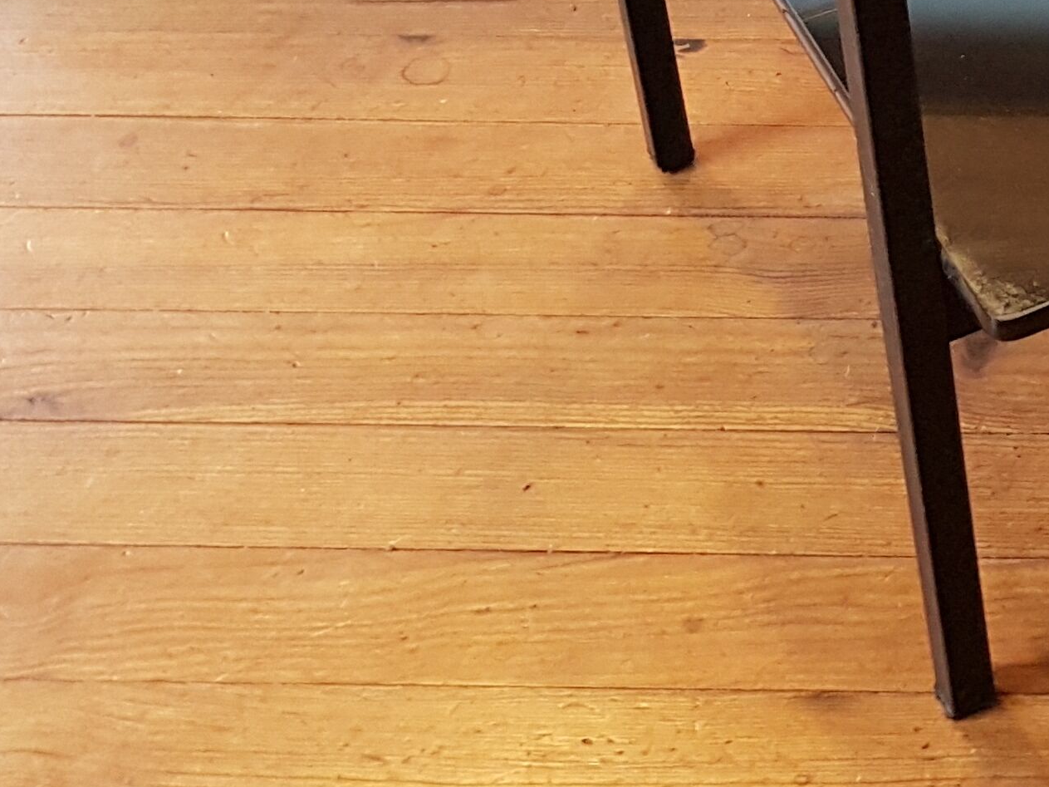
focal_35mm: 83
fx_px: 2515
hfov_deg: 20.0
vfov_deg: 16.6
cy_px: -285
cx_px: 1619
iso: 200
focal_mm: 4.2
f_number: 1.7
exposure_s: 1/24
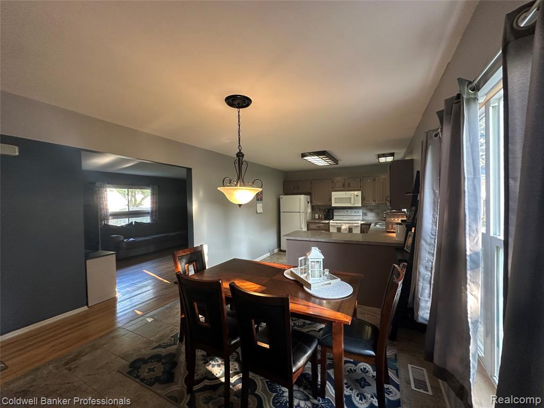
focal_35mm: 14
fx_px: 220
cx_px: 272
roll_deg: +0.7
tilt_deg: -0.8
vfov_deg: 85.7
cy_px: 204
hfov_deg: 102.1
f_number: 2.2
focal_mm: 2.22
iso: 200
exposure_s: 1/60
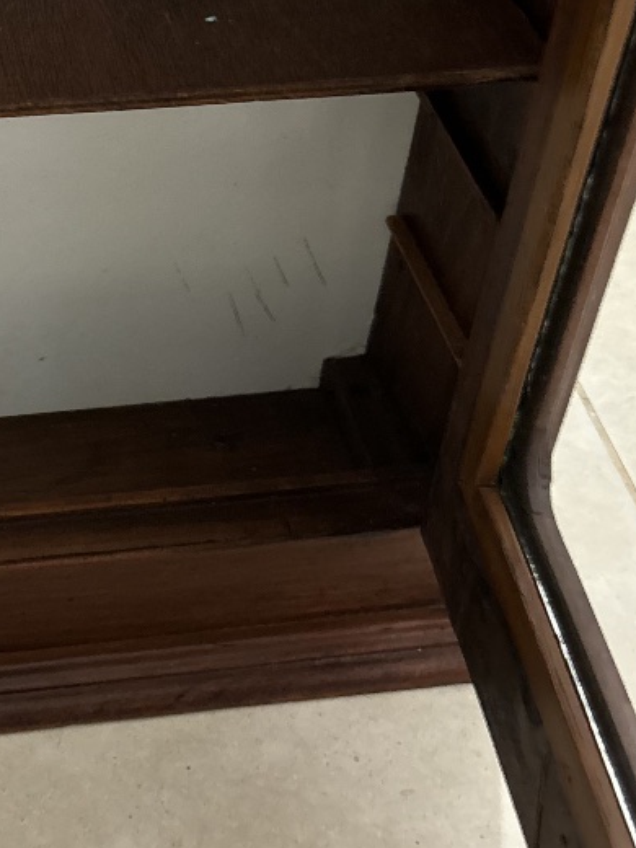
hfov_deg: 23.1
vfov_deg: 30.8
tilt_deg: -36.5
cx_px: -41
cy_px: 88
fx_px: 1470
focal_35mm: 60
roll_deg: +1.1
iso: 500
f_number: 1.6
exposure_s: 1/25
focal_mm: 5.96
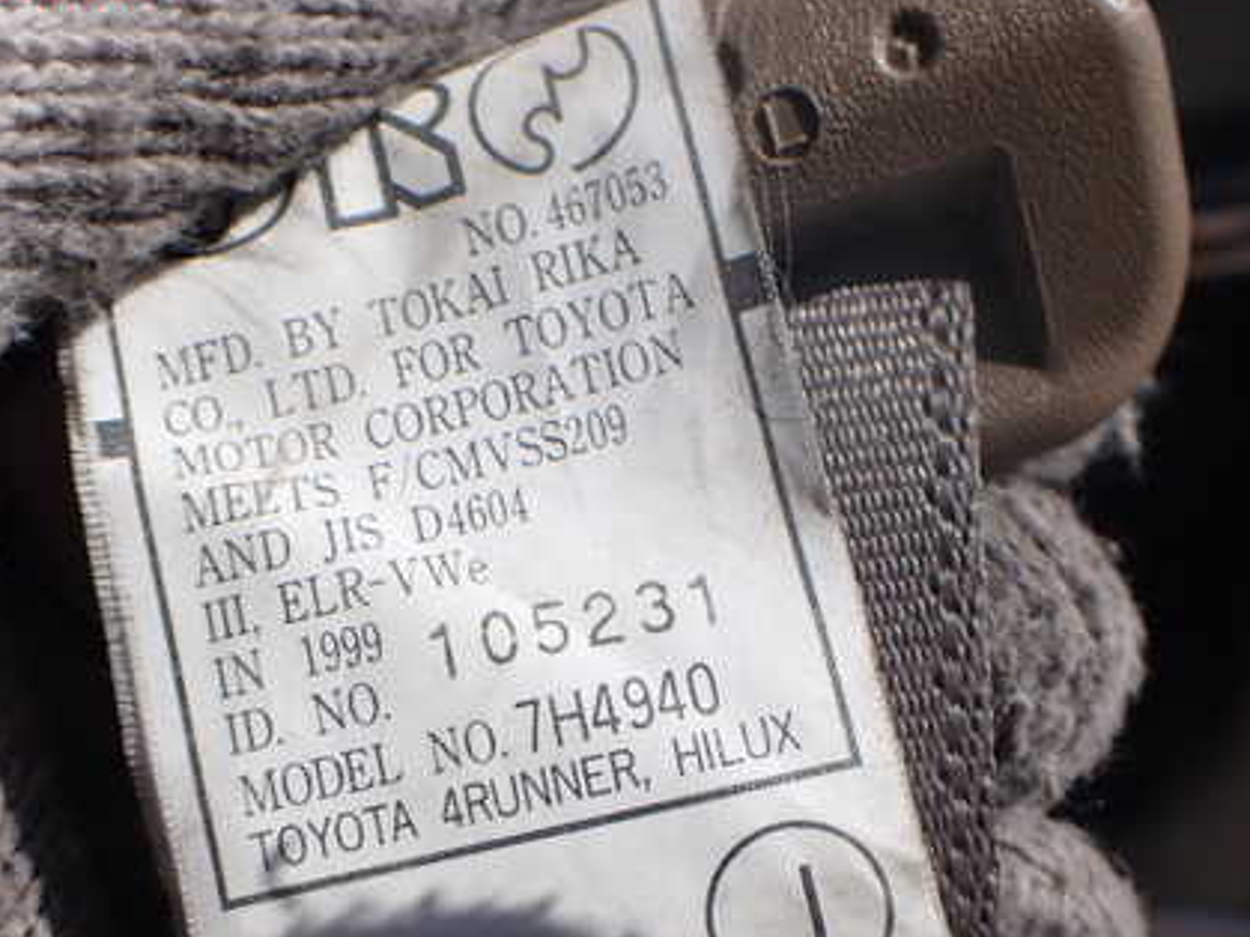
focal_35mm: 43
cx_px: 504
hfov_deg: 43.7
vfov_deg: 33.3
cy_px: 612
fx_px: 1552
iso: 100
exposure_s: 1/250
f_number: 9
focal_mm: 5.4
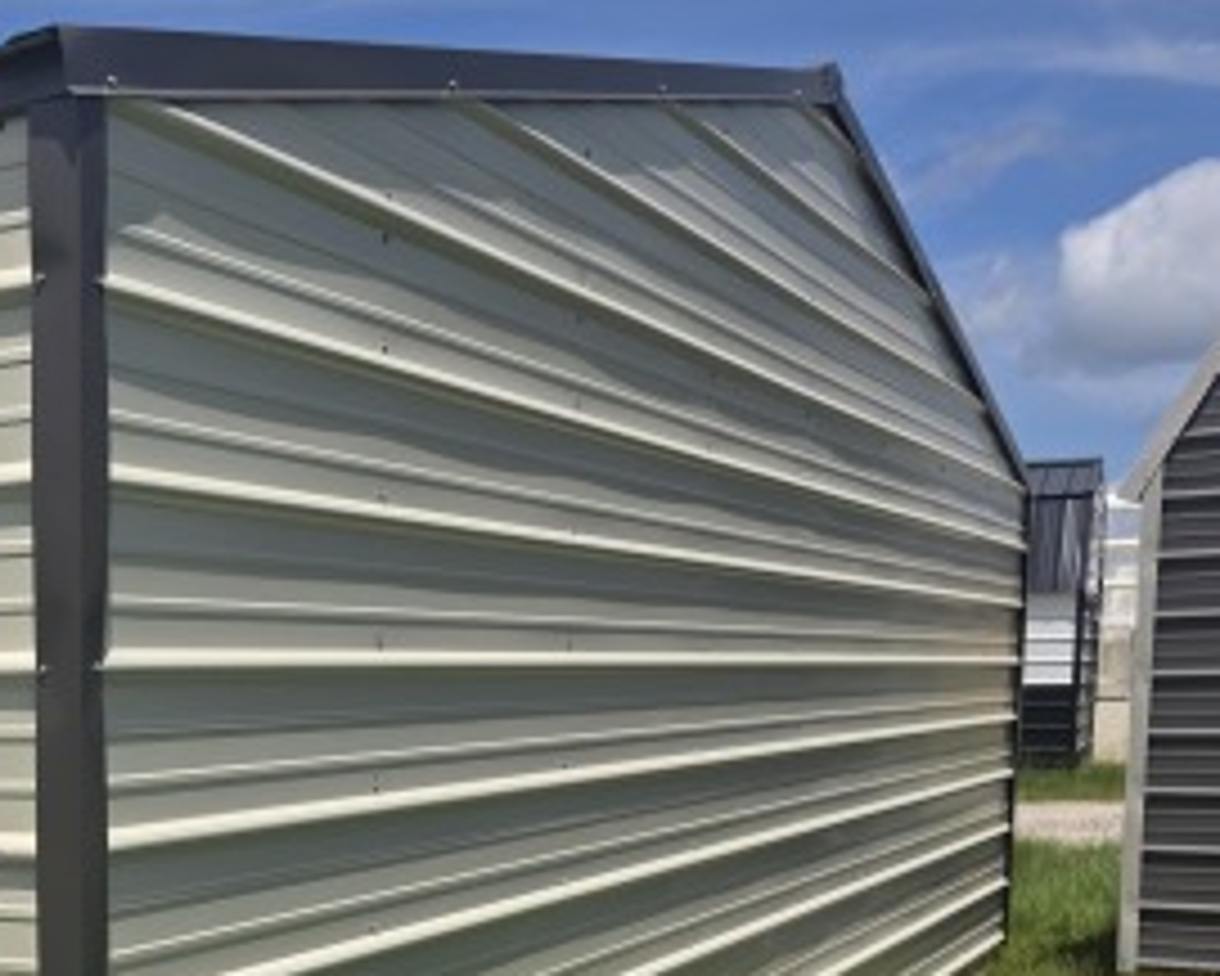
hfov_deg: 31.3
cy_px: 913
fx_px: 1914
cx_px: -135
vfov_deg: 27.4
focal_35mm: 53
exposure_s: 1/7944
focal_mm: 6.3
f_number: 1.7
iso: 64
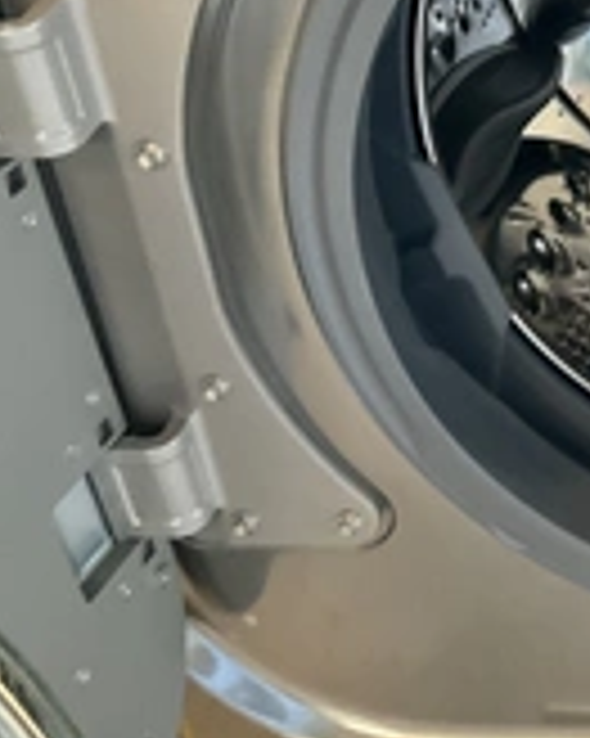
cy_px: 225
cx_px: 788
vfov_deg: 27.3
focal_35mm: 69
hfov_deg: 20.1
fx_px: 1507
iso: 250
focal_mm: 3
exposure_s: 1/30
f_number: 1.8
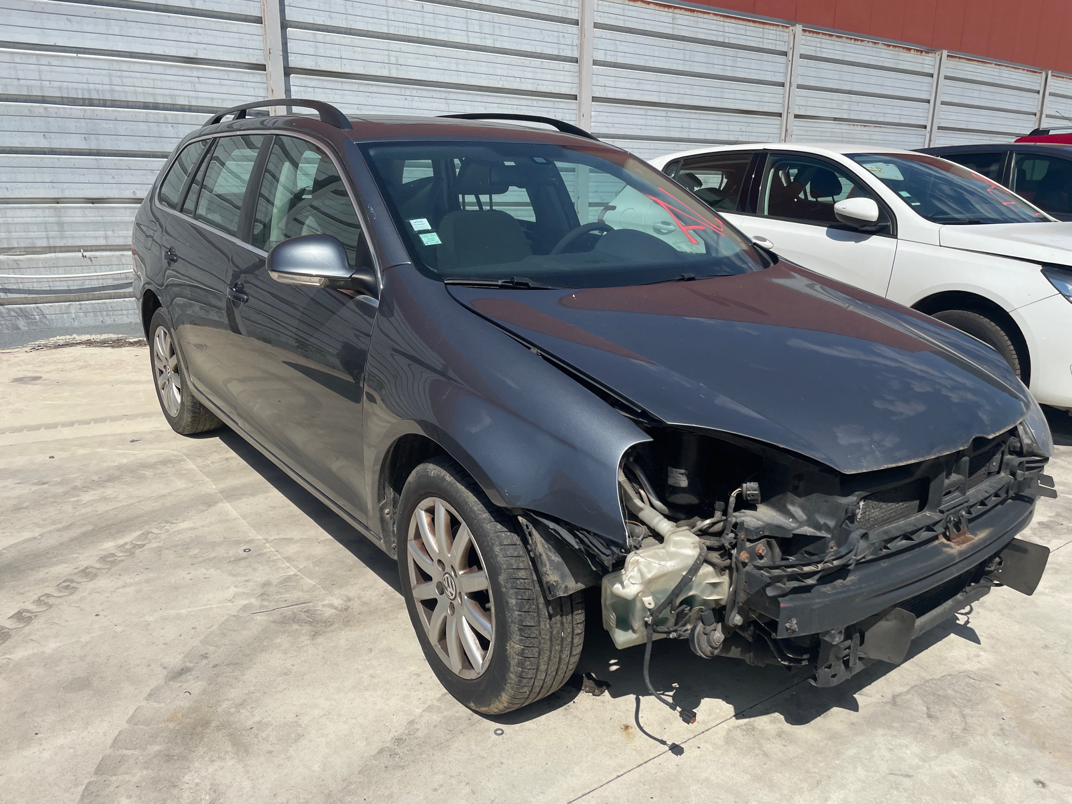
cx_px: 536
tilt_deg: -19.1
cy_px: 402
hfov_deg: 67.3
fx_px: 805
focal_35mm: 26
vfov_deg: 53.1
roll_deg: +0.4
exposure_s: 1/5051
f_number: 1.6
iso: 32
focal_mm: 4.2
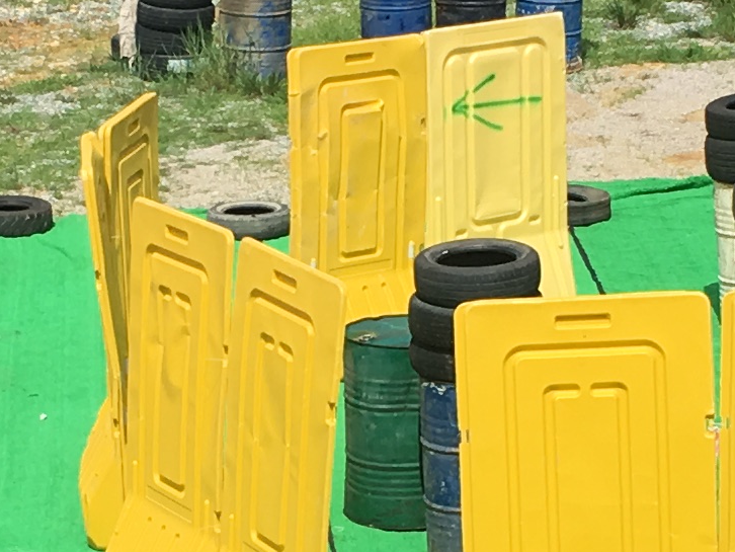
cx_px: 383
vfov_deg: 9.2
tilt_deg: -13.1
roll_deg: +0.7
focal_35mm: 161
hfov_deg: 12.3
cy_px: 411
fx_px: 3420
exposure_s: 1/1972
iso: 25
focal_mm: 4.15
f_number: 2.2
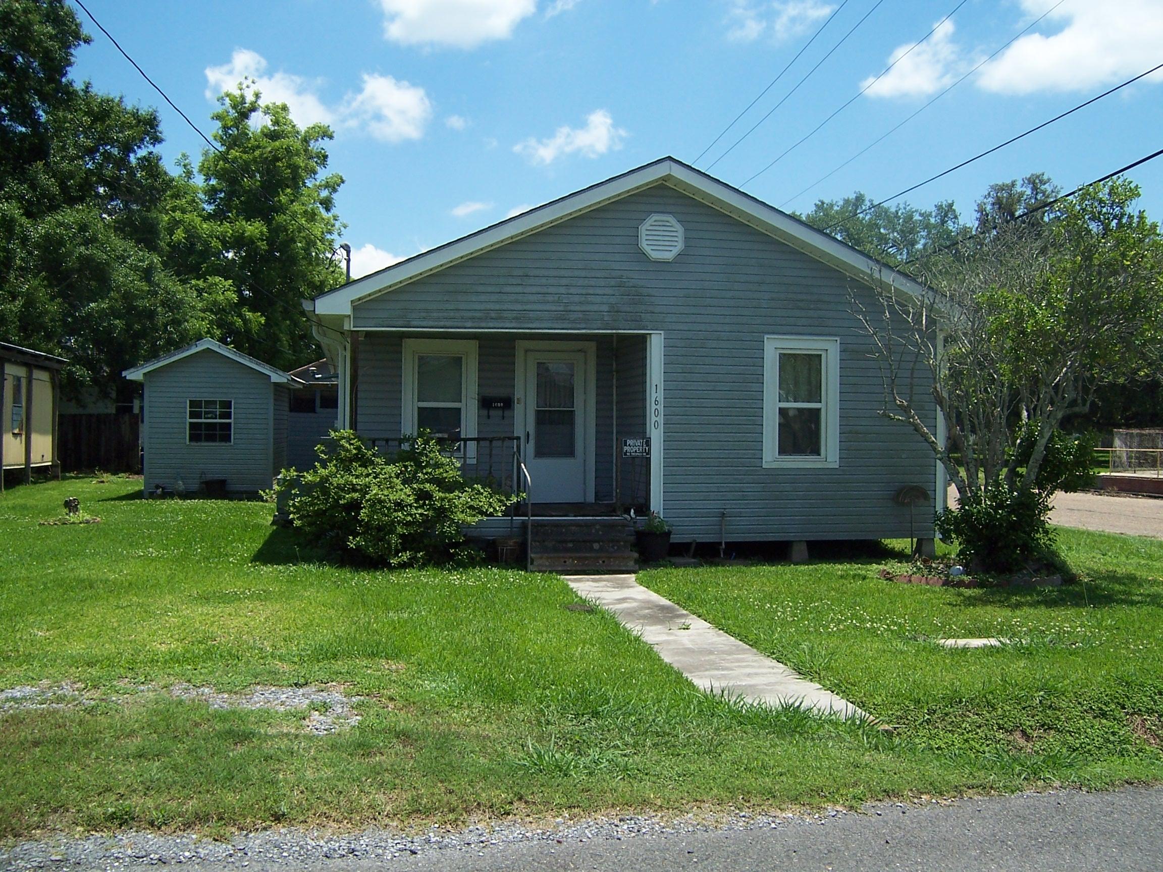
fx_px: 1109
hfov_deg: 55.4
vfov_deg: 42.9
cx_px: 582
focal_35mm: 33
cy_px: 436
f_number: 3.4
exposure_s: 1/1000
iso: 80
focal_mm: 5.5
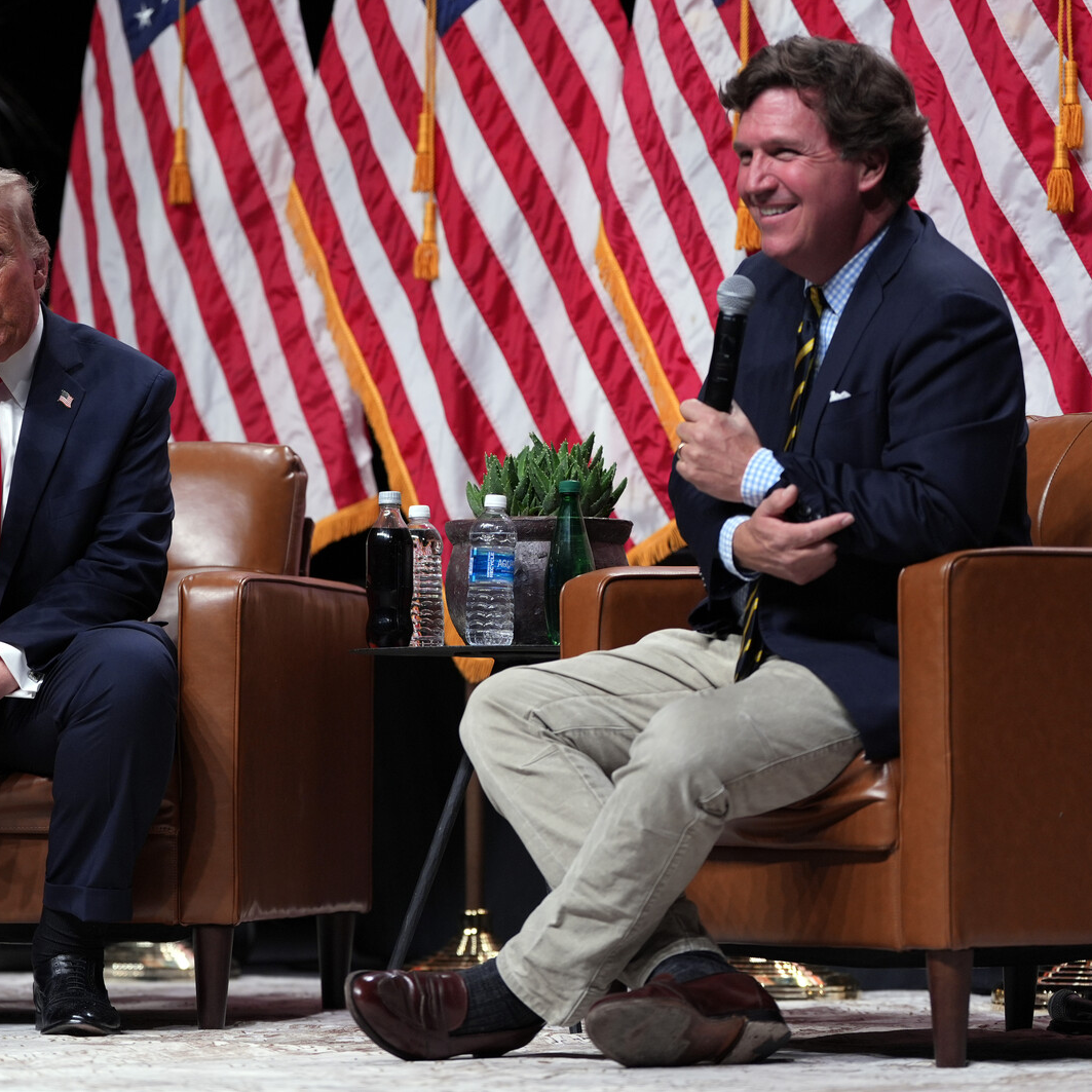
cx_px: 333
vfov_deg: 11.2
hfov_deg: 11.2
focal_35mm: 156
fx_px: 5568
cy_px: 545
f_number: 2.8
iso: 640
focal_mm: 122
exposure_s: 1/500
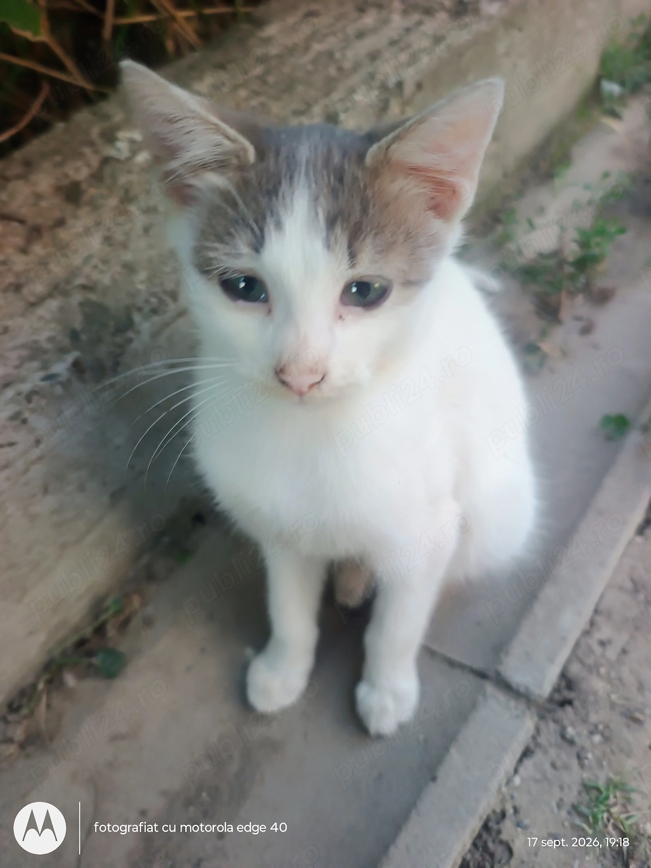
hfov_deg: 56.8
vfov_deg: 71.6
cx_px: 326
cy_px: 434
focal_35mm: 24
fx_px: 602
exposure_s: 1/33.3
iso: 1522
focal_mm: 5.89
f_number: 1.4
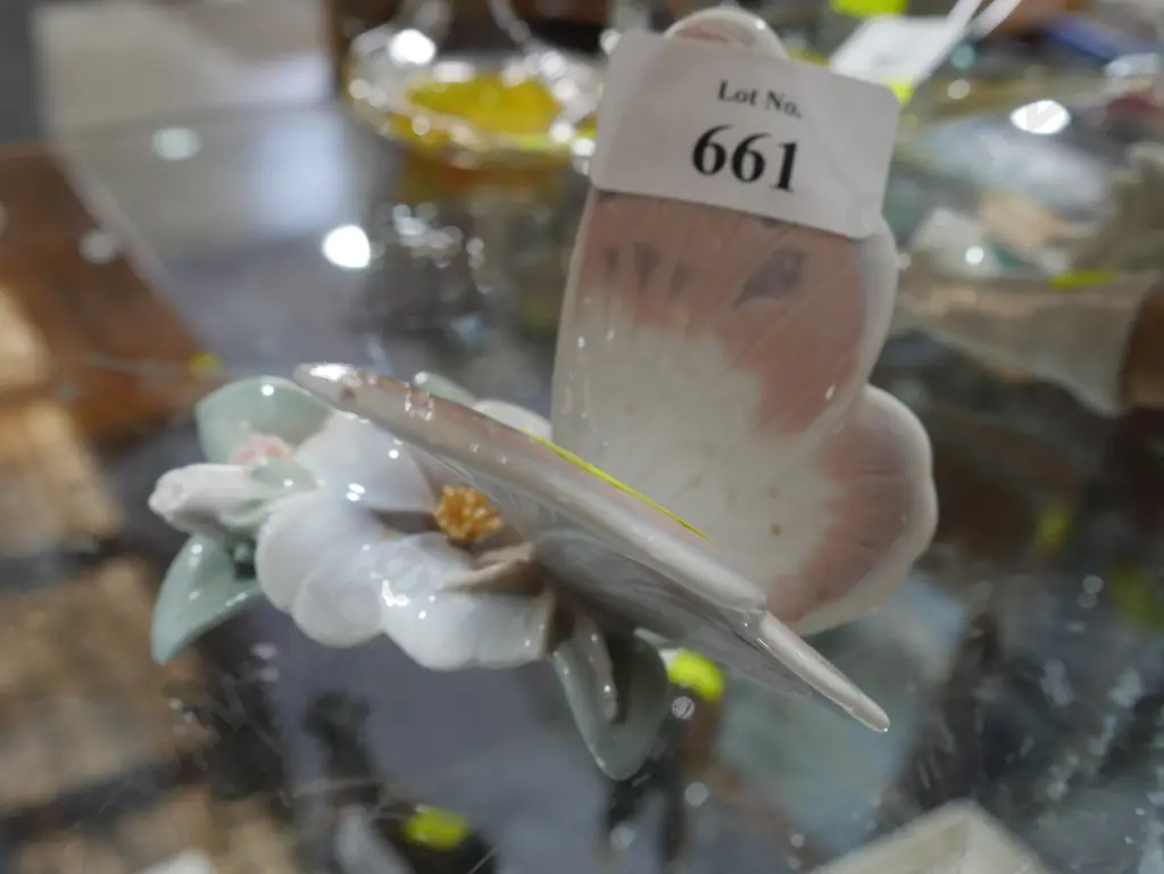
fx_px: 1346
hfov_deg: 46.8
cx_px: 582
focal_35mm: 40
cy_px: 437
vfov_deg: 36.0
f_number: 6.3
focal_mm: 20
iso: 500
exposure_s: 1/60
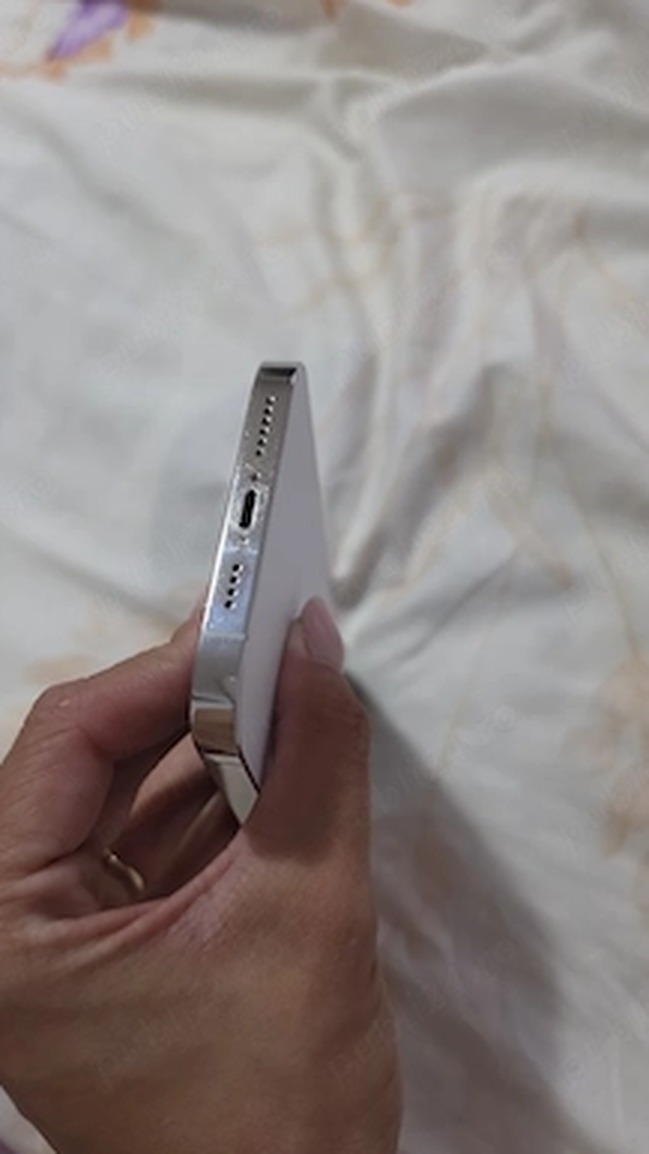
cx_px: 248
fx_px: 796
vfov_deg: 71.9
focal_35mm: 26
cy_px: 577
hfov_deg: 44.1
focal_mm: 6.5
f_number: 1.4
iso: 640
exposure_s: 1/101
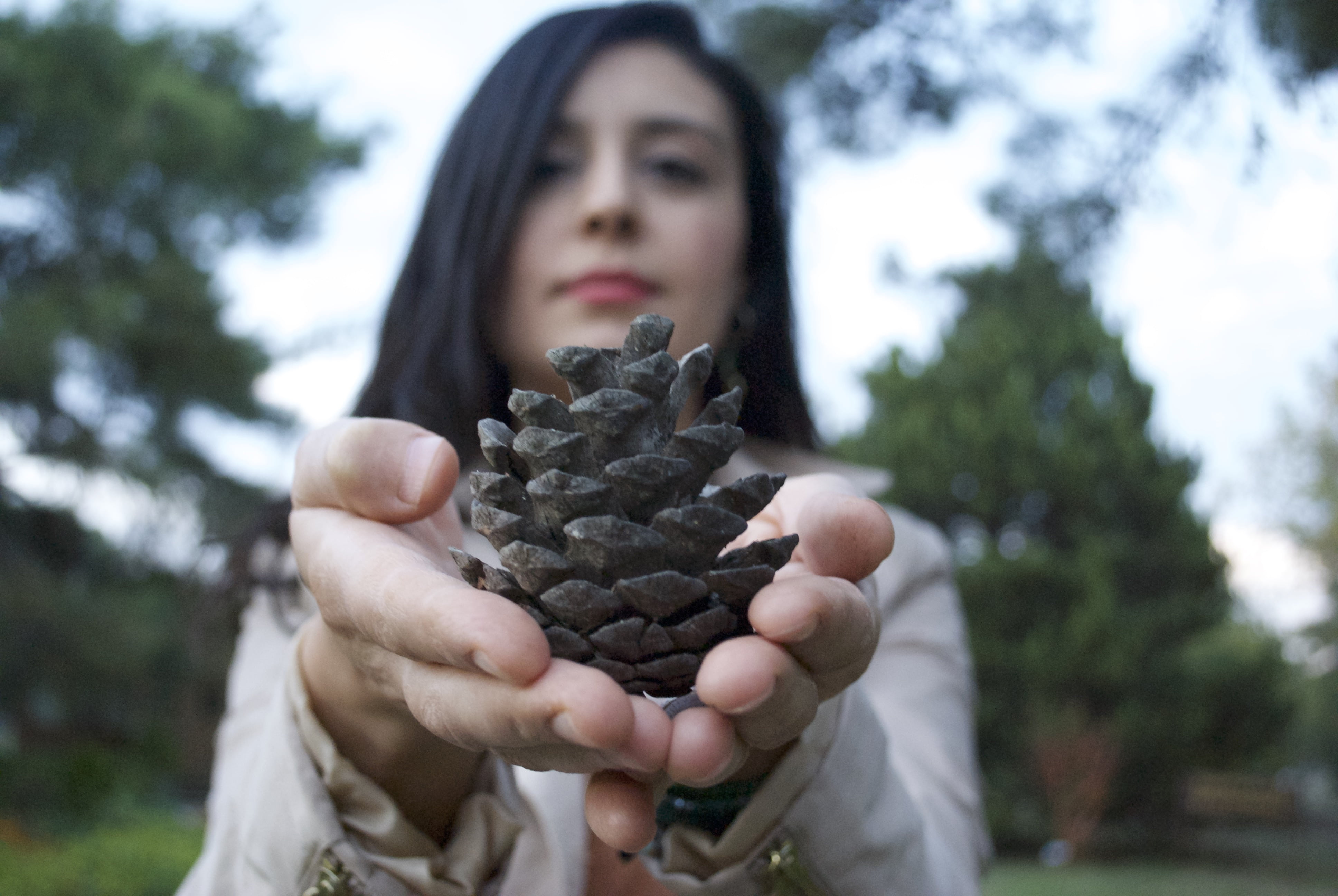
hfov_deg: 46.3
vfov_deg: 32.0
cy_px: 448
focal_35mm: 42
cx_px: 669
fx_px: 1563
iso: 1600
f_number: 4.5
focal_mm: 28
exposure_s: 1/30
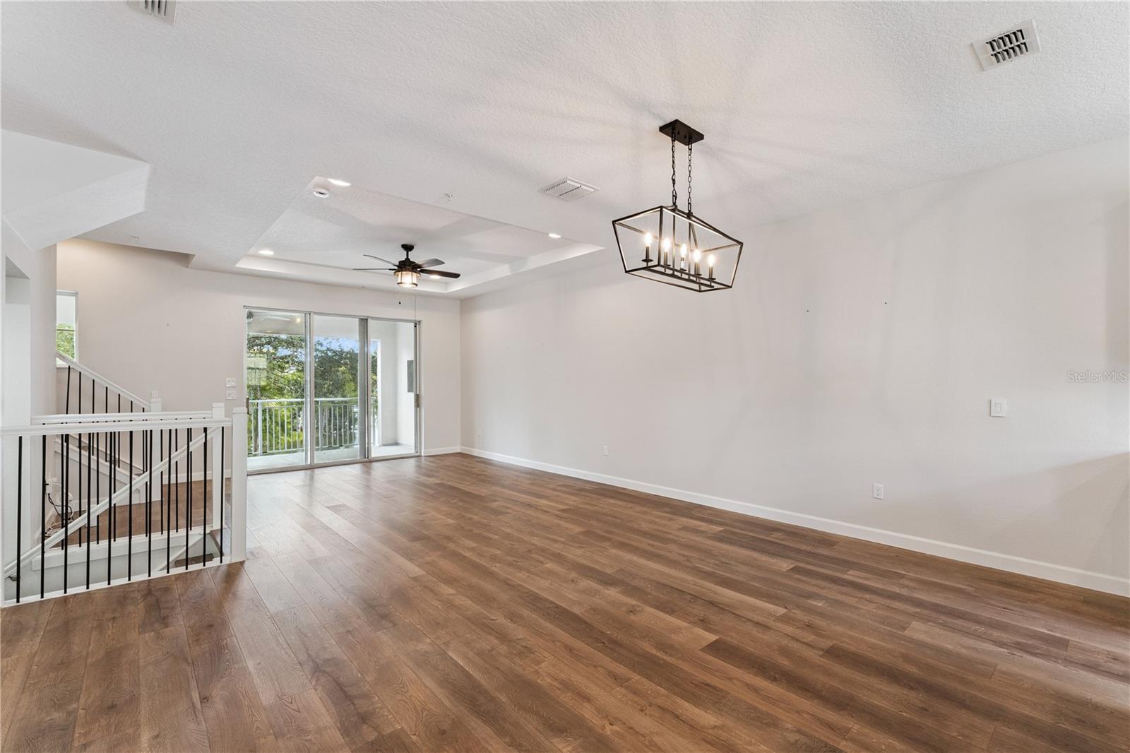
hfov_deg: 98.6
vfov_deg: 75.5
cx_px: 565
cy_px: 376
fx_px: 486
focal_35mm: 16
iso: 800
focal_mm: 15.5
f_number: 11
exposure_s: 1/30
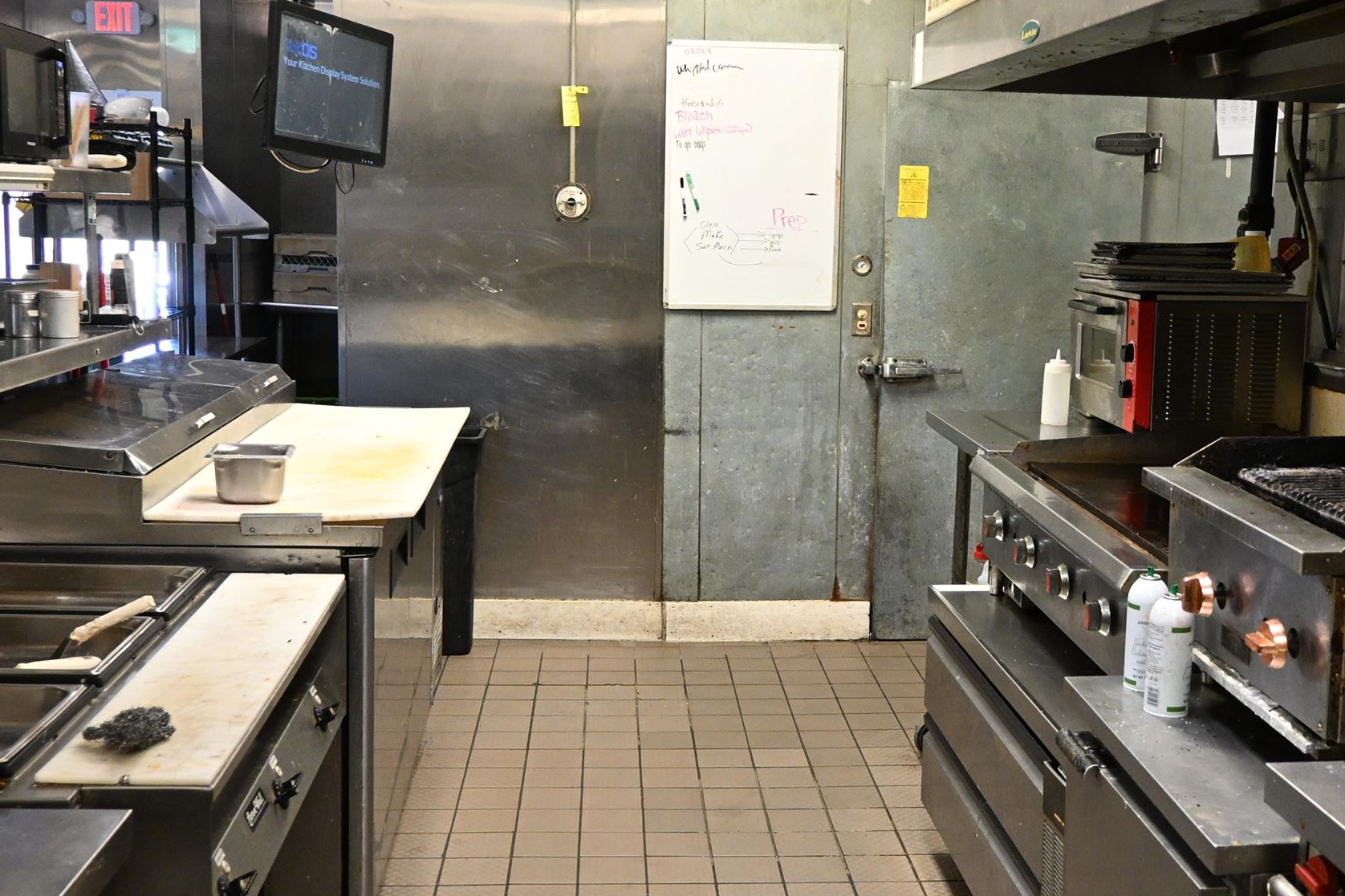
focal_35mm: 44
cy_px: 440
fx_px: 1644
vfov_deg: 30.5
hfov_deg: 44.4
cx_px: 762
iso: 2000
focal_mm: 16
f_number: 3.5
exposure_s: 1/125
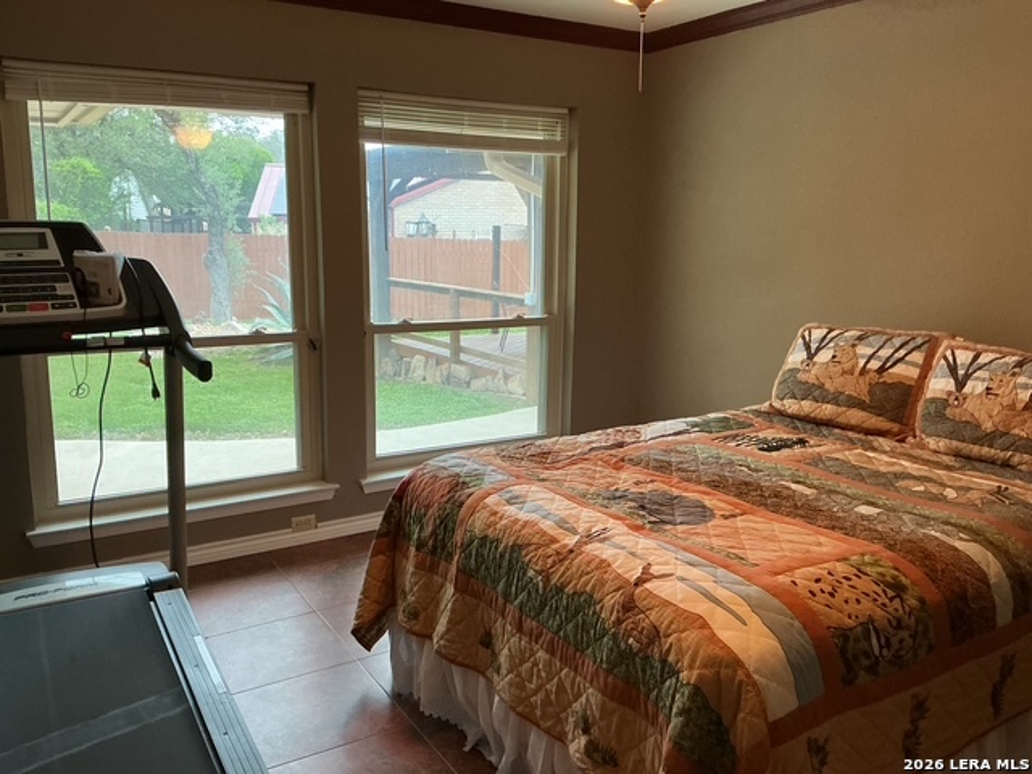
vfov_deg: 48.2
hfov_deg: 61.7
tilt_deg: -10.1
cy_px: 387
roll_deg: -0.8
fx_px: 865
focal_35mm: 29
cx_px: 516
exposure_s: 1/60
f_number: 1.8
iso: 160
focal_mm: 3
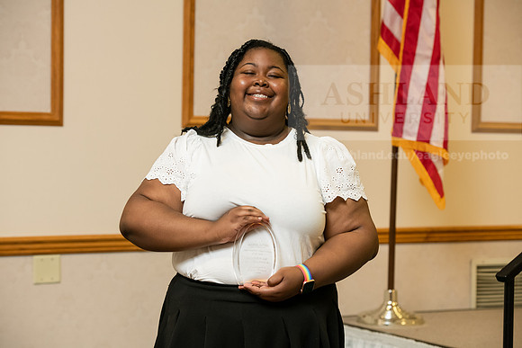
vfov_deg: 13.0
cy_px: 174
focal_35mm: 105
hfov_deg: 19.5
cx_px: 261
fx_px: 1523
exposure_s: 1/200
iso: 1600
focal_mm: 105
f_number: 5
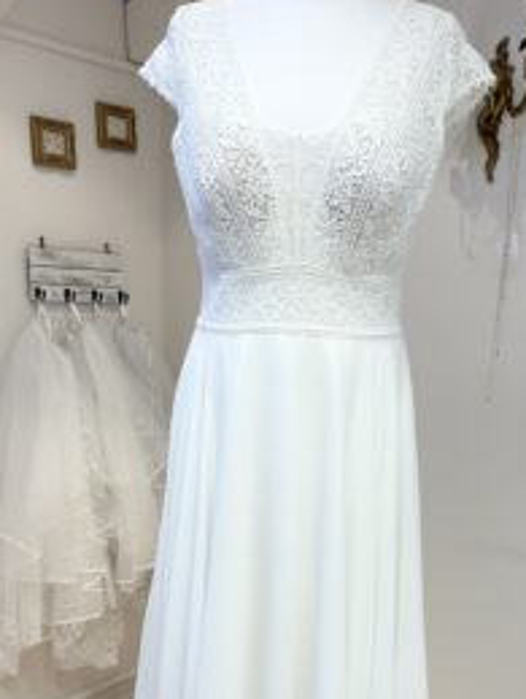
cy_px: 515
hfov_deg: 38.7
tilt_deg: -15.2
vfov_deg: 48.3
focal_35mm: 37
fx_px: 748
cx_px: 275
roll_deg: -0.7
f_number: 1.78
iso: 64
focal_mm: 6.86
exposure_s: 1/100
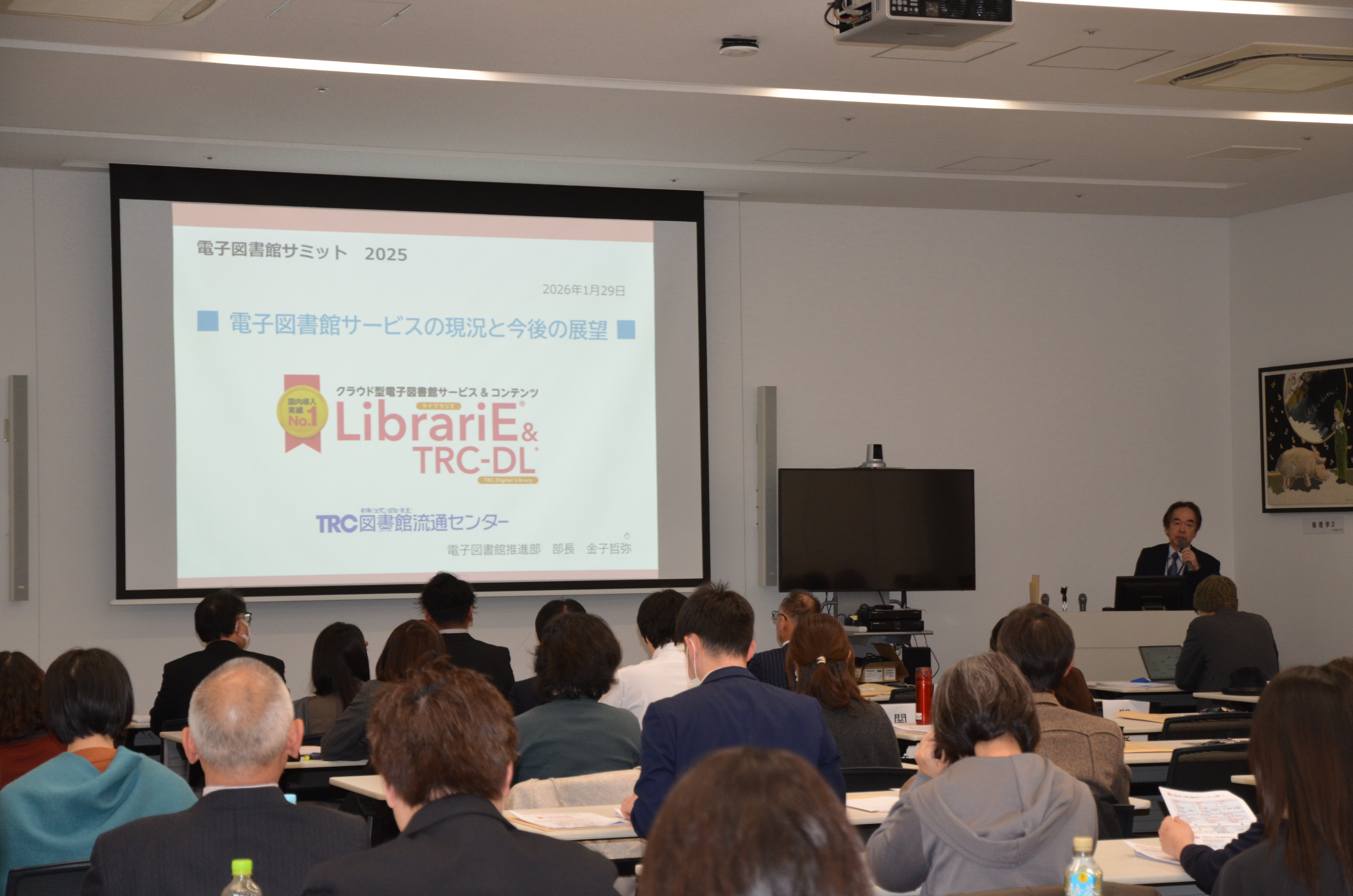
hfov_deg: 28.1
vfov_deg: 18.8
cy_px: 448
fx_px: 2700
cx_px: 676
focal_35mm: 72
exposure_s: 1/60
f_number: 5
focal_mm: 48
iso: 800
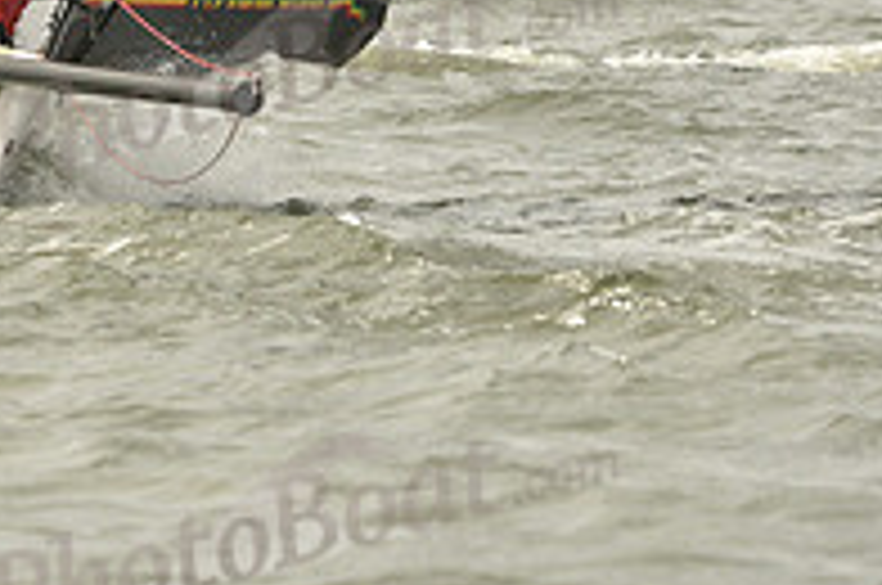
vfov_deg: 1.7
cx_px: -243
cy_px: -101
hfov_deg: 2.6
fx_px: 19592
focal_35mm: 801
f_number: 7.1
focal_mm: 270
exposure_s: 1/1250
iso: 320
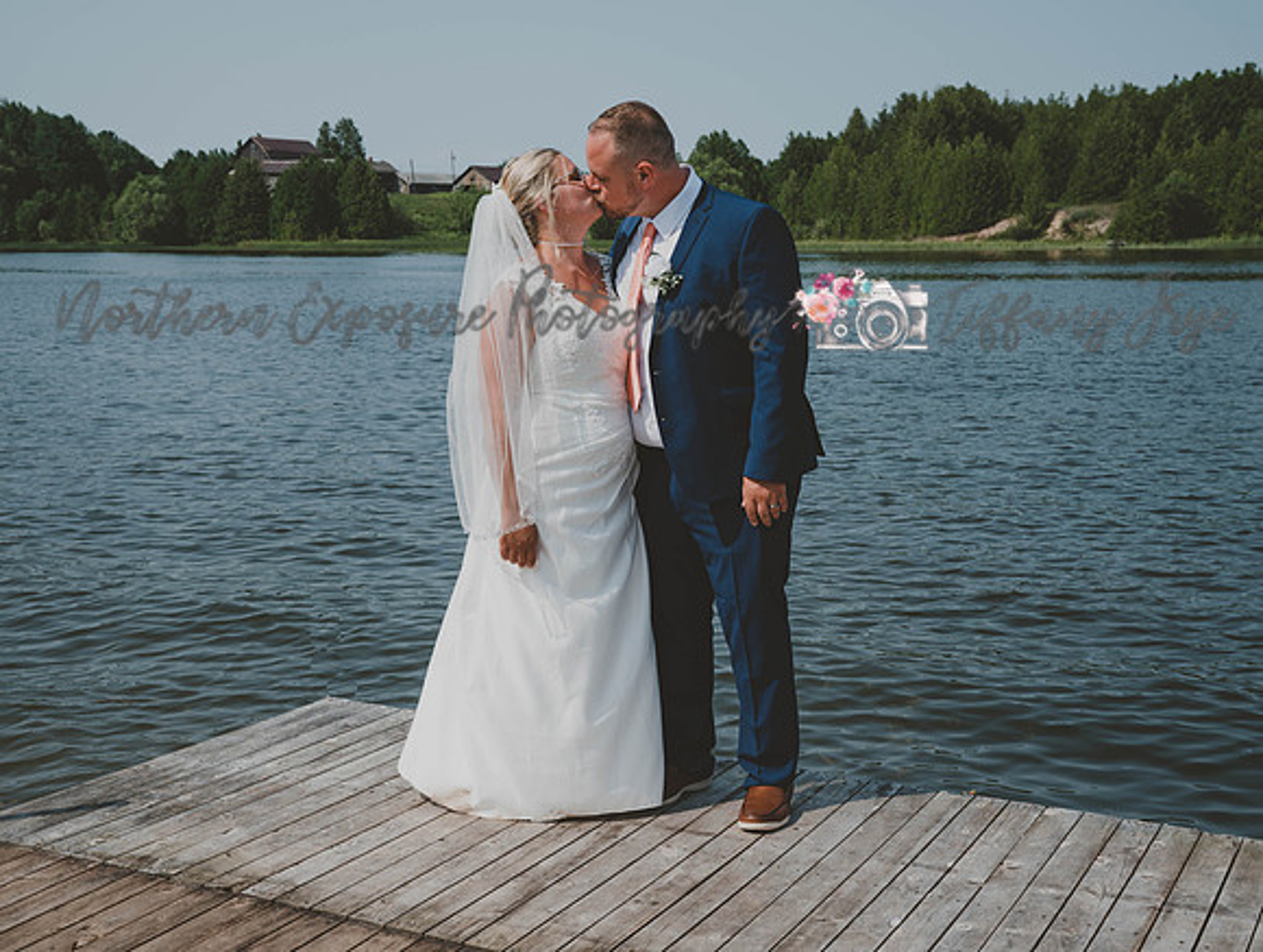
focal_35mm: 49
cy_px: 454
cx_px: 602
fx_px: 1785
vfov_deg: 29.8
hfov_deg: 39.0
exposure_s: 1/400
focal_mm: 43
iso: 100
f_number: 8
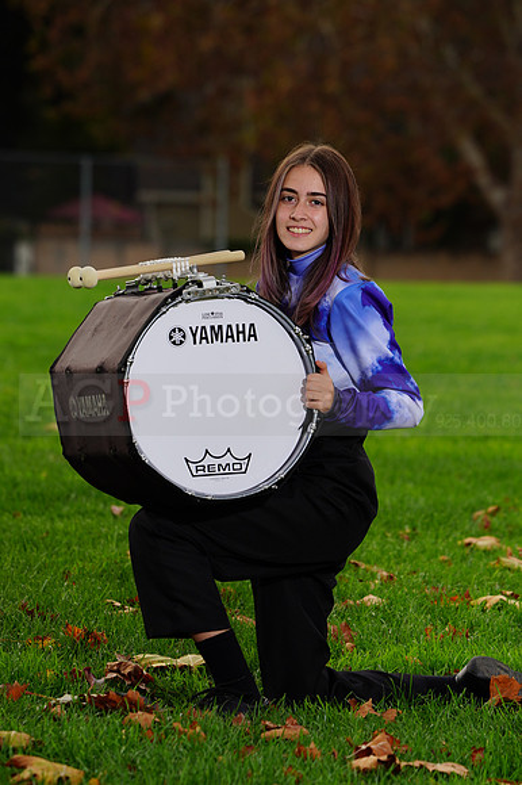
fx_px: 5574
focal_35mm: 256
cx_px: 261
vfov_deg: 8.0
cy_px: 392
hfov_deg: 5.4
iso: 160
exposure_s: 1/160
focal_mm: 256
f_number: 8
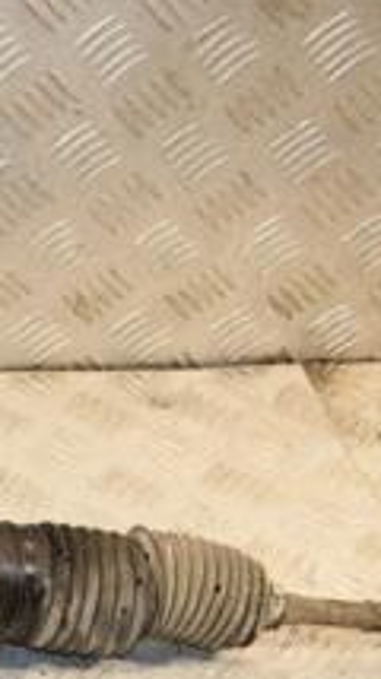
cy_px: 447
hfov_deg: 11.1
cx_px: -521
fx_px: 1665
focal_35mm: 92
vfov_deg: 23.0
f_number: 6.3
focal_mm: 21
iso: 800
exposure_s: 1/200
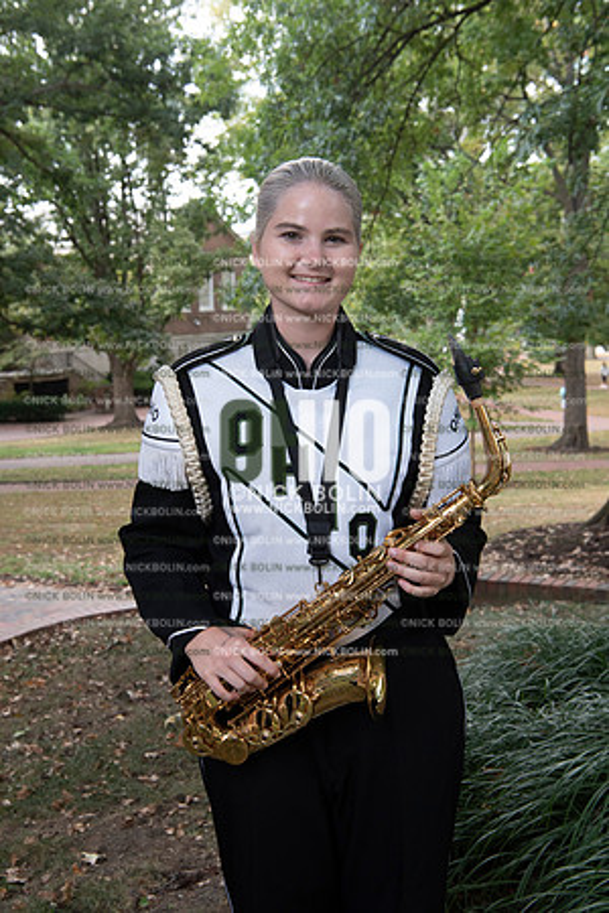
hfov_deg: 28.1
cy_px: 456
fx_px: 1218
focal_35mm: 48
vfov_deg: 41.1
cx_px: 304
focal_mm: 48
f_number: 8
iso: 800
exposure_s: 1/100
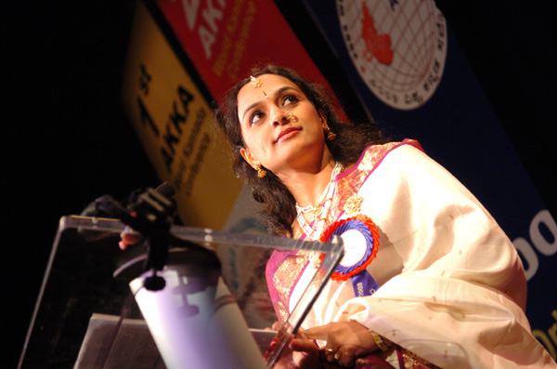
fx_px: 1273
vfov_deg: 16.5
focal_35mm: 82
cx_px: 278
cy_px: 184
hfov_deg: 24.7
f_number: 2.8
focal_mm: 55
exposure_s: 1/100
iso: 800
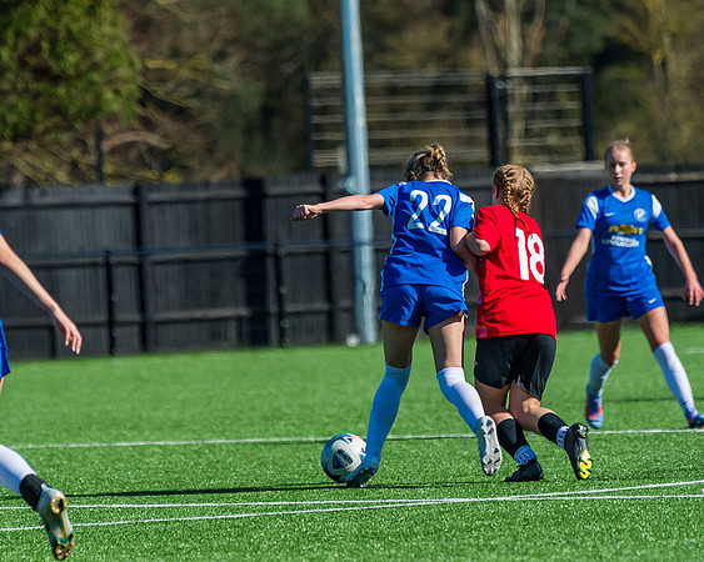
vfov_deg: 3.6
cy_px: 342
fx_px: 8957
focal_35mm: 430
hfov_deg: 4.5
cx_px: 361
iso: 400
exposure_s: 1/2500
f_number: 5
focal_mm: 280
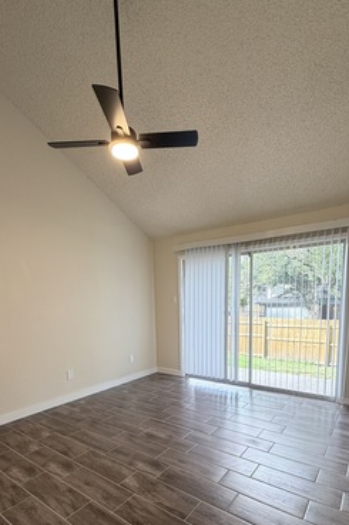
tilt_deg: -7.7
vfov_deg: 84.6
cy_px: 340
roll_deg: +0.7
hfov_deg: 64.4
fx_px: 277
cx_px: 188
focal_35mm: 19
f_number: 2.2
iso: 100
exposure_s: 1/63
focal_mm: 2.22
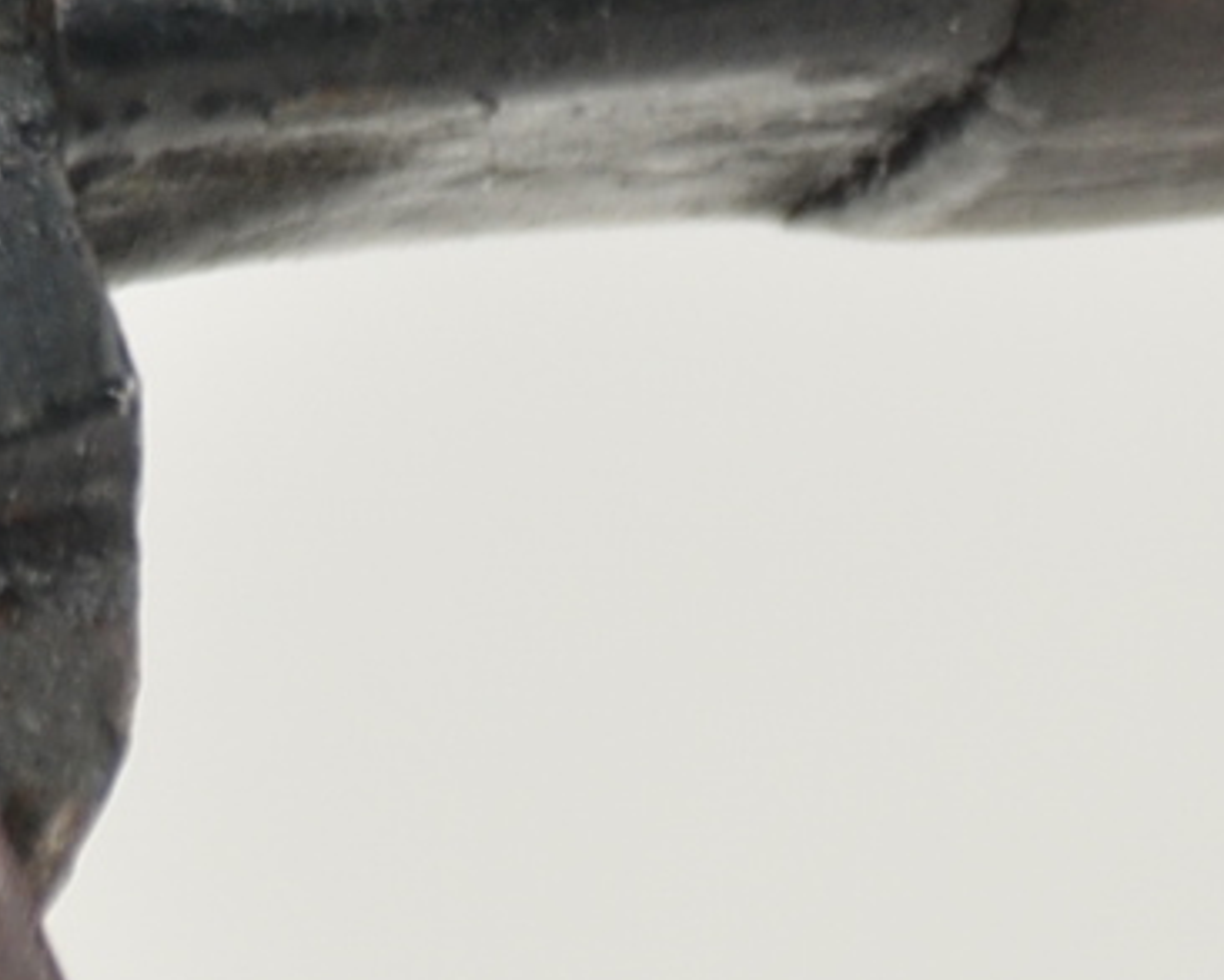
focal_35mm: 1275
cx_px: -589
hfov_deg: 1.5
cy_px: -1110
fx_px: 46205
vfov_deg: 1.2
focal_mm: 135
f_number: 5.6
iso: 400
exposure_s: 1/60
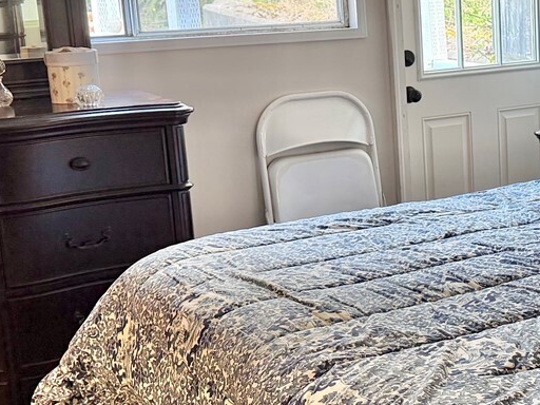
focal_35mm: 75
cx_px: 526
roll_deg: +2.0
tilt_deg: -12.4
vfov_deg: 19.6
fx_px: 1170
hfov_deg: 24.9
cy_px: 200
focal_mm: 6.76
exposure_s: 1/60
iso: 250
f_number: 1.78
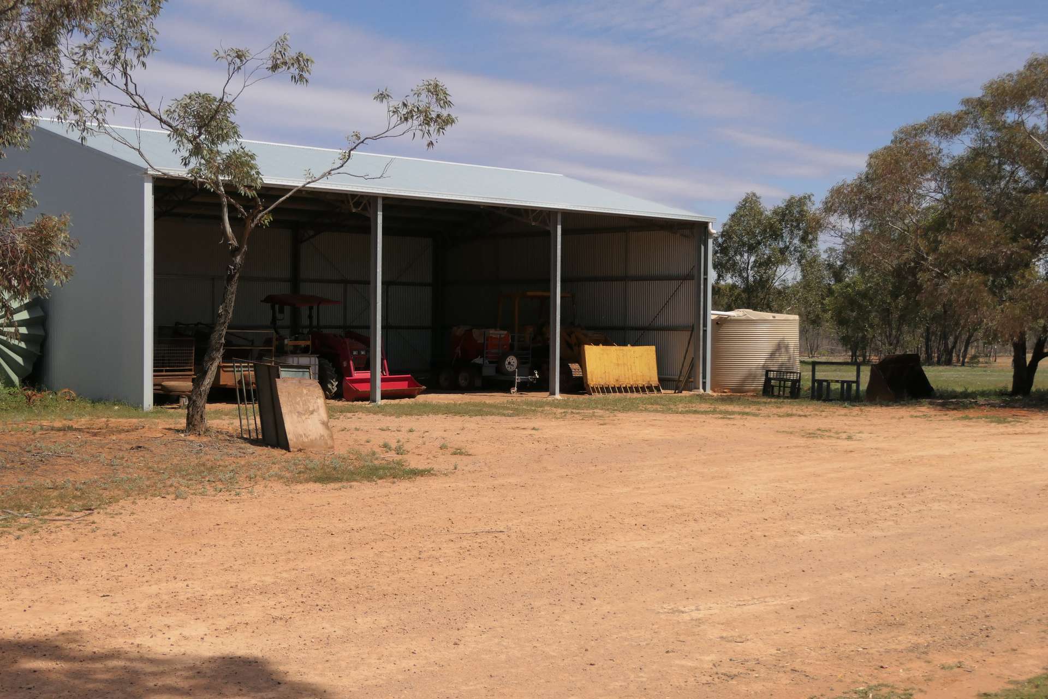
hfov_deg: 41.1
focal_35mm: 48
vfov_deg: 28.1
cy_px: 350
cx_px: 524
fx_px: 1397
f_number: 5
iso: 400
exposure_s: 1/800
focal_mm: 17.5
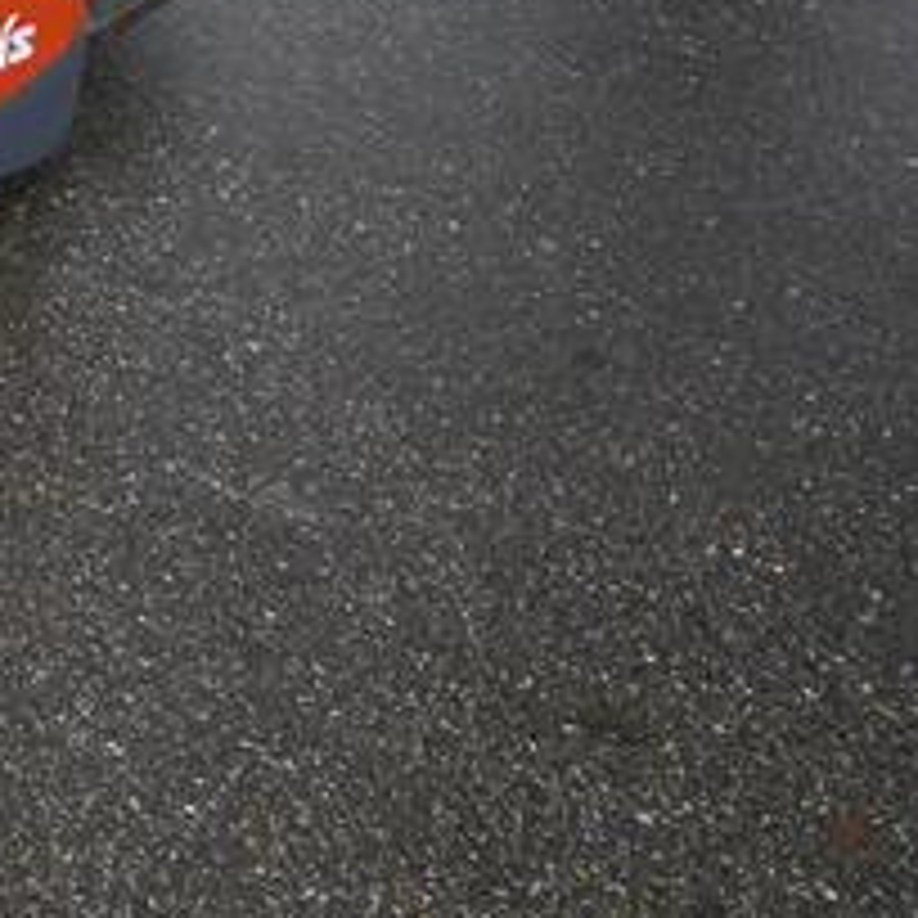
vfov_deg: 20.0
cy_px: -68
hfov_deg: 18.3
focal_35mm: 83
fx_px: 2490
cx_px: -506
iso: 160
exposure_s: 1/100
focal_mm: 15
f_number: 3.5
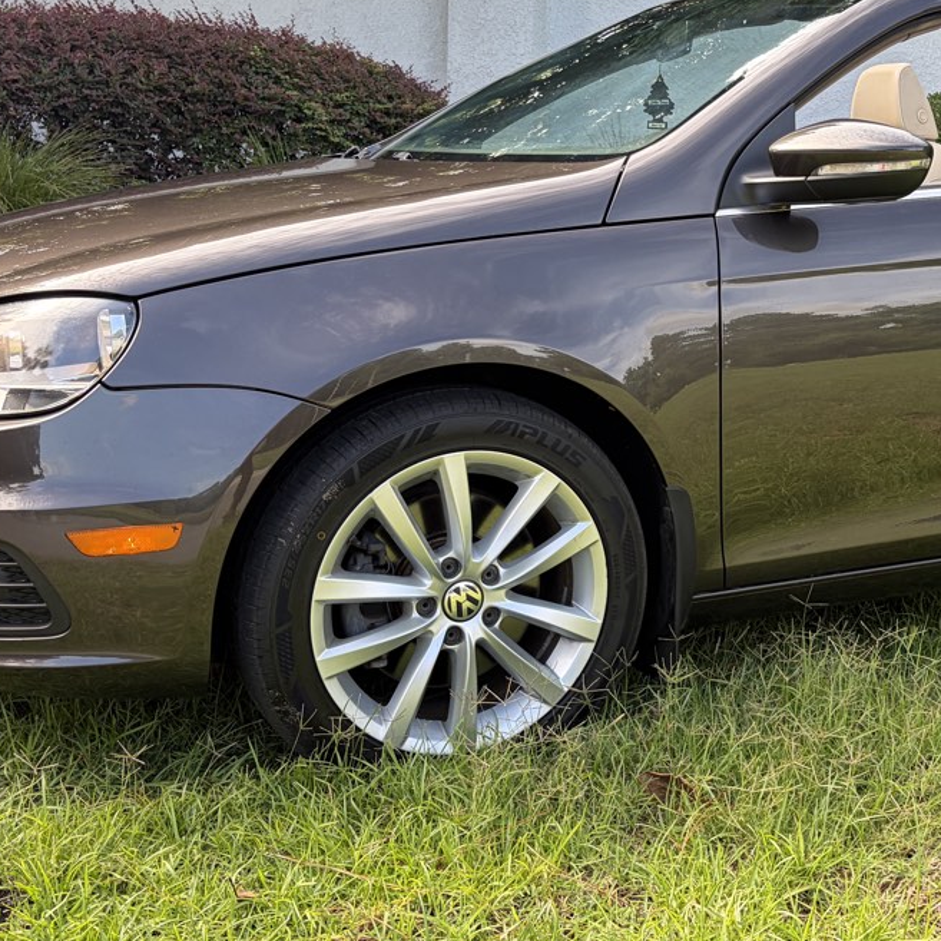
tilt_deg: -8.8
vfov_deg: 34.6
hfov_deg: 33.8
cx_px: 729
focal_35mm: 49
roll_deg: -2.3
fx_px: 1507
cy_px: 398
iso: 50
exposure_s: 1/363
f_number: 1.6
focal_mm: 5.96
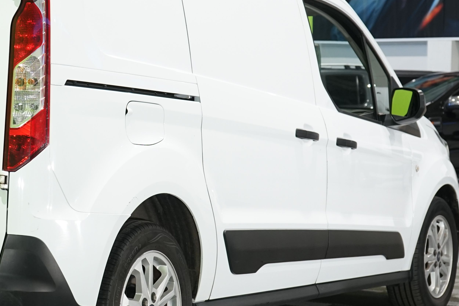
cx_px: 46
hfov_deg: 18.6
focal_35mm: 108
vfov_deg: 12.7
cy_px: 108
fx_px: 1377
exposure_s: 1/30
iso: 800
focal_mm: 45
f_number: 5.6
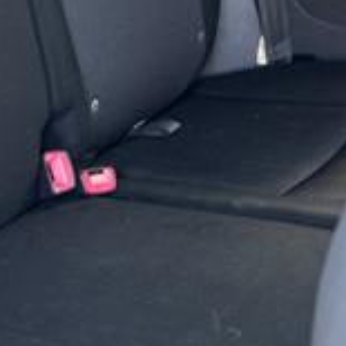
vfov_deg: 18.1
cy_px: 71
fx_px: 1074
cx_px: -116
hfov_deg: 17.1
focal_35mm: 95
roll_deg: +1.2
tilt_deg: -24.2
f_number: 1.5
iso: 125
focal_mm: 5.7
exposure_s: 1/109
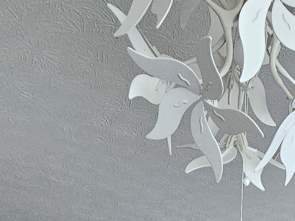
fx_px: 503
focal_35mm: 59
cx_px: 237
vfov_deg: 16.5
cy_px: 479
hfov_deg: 31.8
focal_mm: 2.2
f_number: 2.2
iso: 320
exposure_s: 1/40
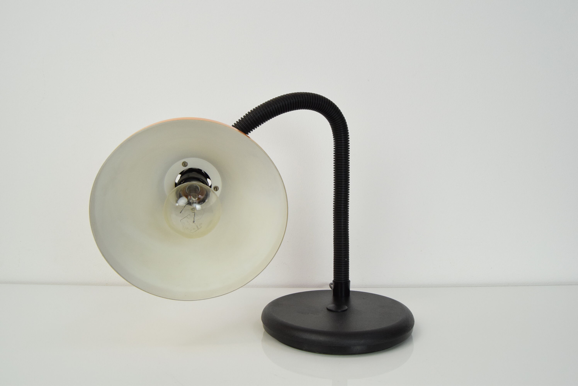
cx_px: 289
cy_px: 193
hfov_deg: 67.3
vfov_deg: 48.0
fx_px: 434
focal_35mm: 27
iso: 1600
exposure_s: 1/250
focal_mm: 18
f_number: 8
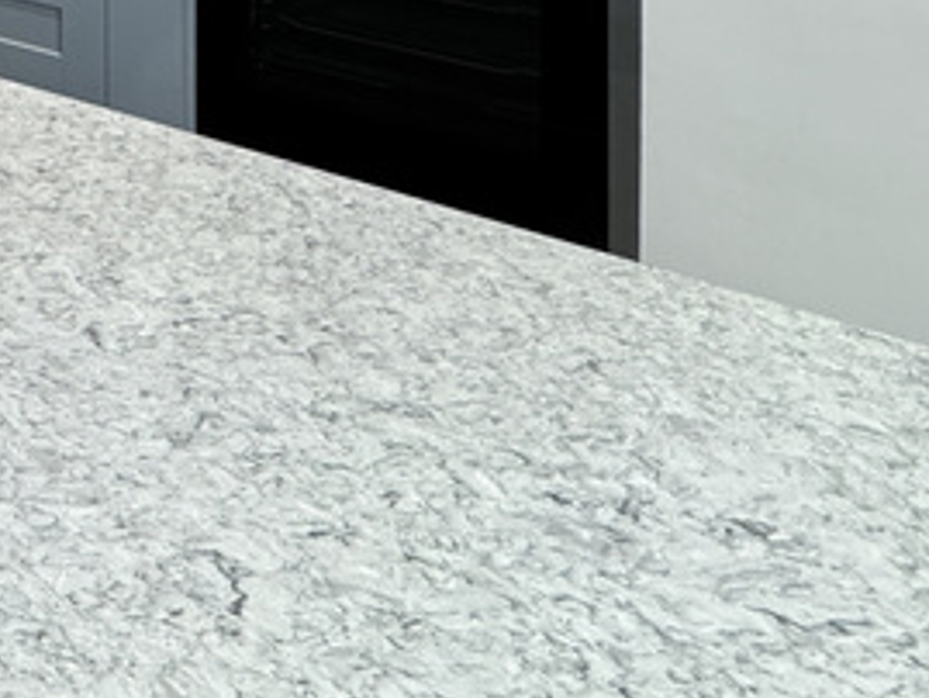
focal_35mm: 50
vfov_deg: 22.8
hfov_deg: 27.8
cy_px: -390
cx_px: -418
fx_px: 1342
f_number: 2.2
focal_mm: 2.22
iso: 200
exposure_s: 1/50
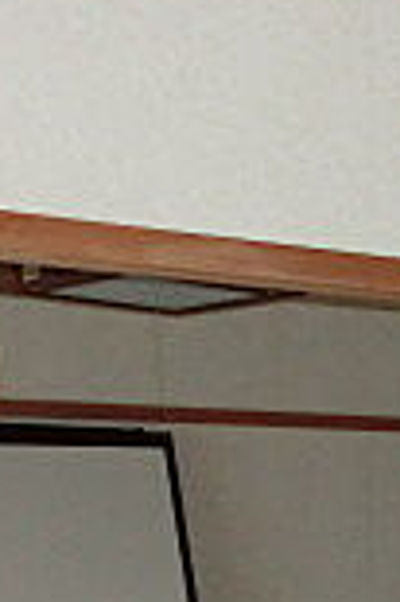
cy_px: 874
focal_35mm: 103
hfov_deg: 11.2
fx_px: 1720
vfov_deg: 17.9
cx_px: 951
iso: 400
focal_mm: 4.24
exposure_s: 1/60
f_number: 3
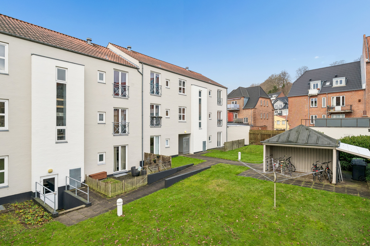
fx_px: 190
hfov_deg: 88.4
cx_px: 185
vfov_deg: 65.9
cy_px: 123
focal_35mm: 18
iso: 400
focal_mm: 18.5
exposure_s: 1/100
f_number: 8
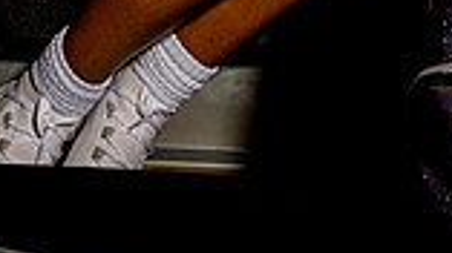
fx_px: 862
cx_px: 119
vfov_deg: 12.8
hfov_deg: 29.0
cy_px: -359
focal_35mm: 72
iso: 160
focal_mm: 24
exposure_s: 1/500
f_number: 5.6
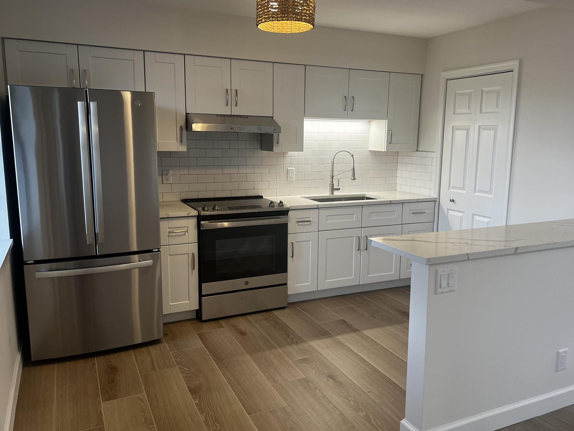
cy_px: 213
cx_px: 301
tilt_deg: -9.7
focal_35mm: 29
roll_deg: -0.5
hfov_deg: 61.6
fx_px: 481
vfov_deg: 48.2
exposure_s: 1/120
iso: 125
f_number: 1.5
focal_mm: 5.7
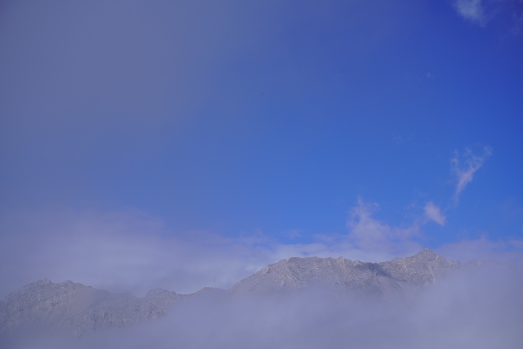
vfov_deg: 18.2
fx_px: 1090
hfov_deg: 27.0
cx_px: 262
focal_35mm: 75
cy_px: 174
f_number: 5.6
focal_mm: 50
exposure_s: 1/800
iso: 100
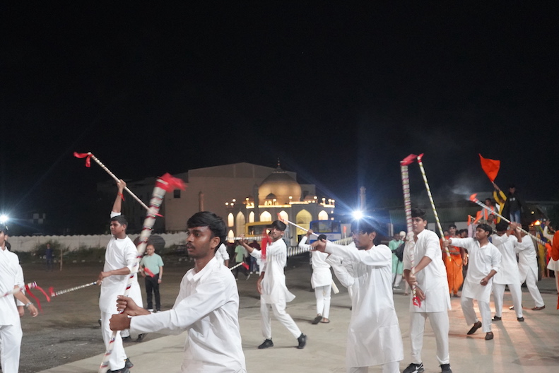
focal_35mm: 44
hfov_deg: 44.5
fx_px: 683
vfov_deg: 30.5
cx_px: 260
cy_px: 185
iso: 12800
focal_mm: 34
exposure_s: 1/125
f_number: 4
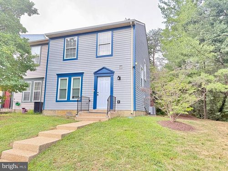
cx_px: 114
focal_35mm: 24
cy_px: 86
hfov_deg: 71.6
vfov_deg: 56.8
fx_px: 158
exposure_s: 1/33
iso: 1000
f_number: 1.78
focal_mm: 6.76
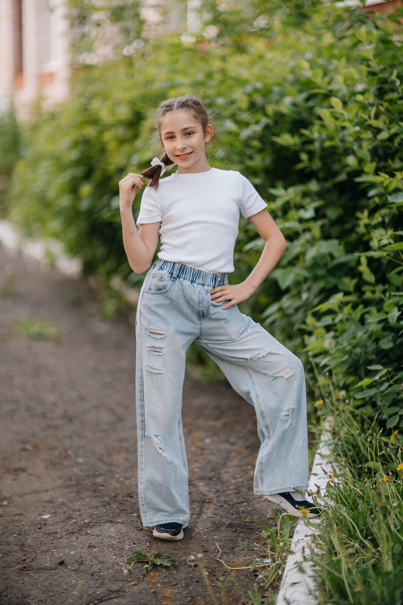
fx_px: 1427
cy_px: 302
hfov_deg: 16.1
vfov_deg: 23.9
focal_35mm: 85
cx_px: 202
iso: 200
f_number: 1.3
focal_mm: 85
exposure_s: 1/640
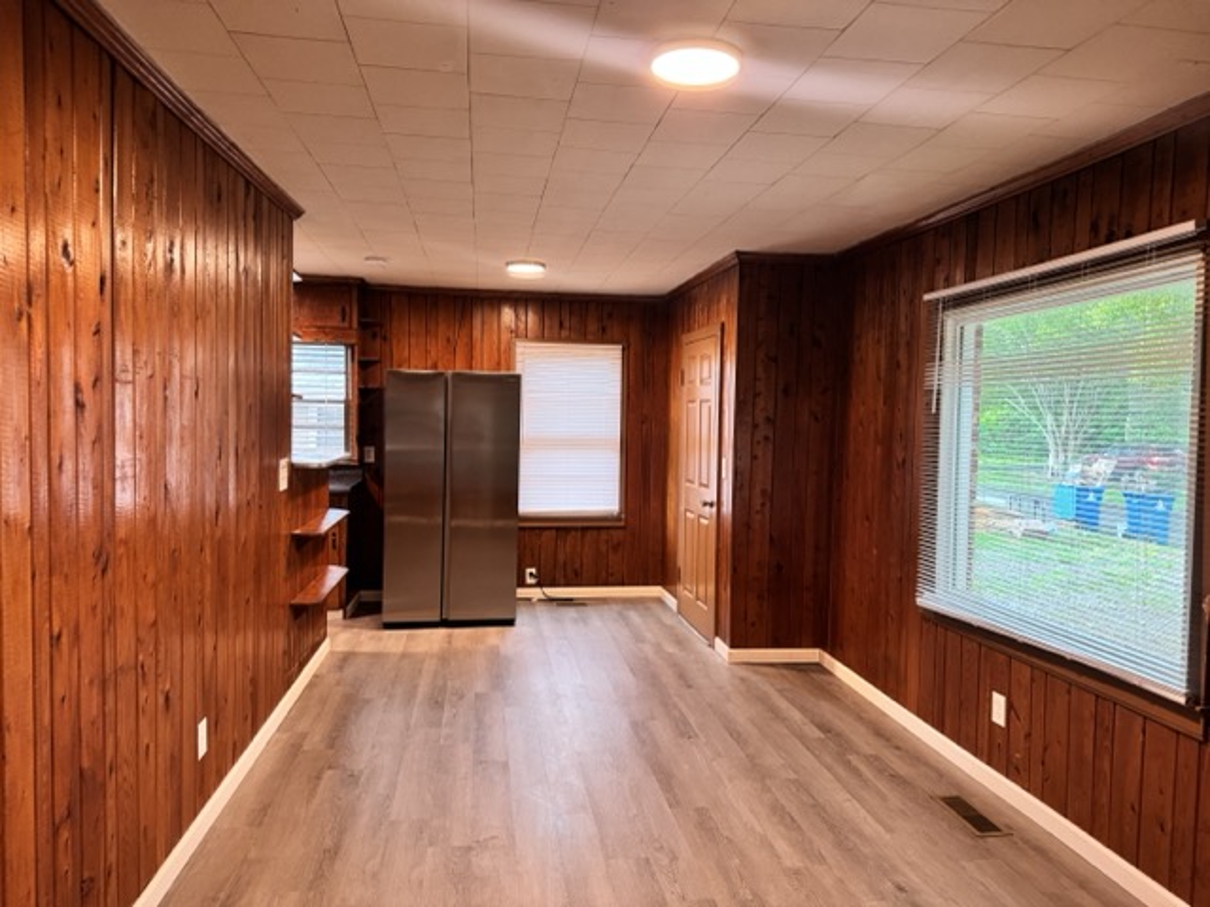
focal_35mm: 24
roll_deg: -0.9
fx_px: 839
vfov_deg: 56.8
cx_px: 605
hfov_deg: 71.6
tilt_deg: -3.1
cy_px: 454
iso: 400
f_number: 1.78
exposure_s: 1/60
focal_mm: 6.76
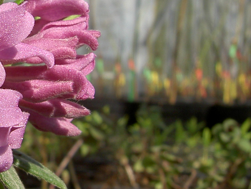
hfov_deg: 18.8
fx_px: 725
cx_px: -30
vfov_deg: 14.8
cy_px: 88
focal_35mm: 100
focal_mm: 5.6
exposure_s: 1/400
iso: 50
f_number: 4.7
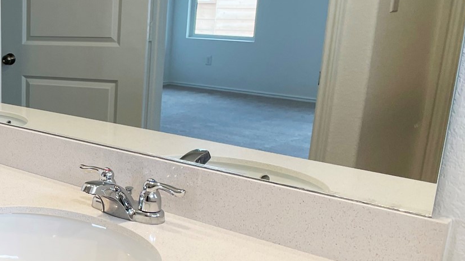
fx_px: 863
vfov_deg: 17.2
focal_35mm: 70
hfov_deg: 27.2
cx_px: -67
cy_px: 165
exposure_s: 1/120
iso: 50
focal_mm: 4.2
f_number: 1.6
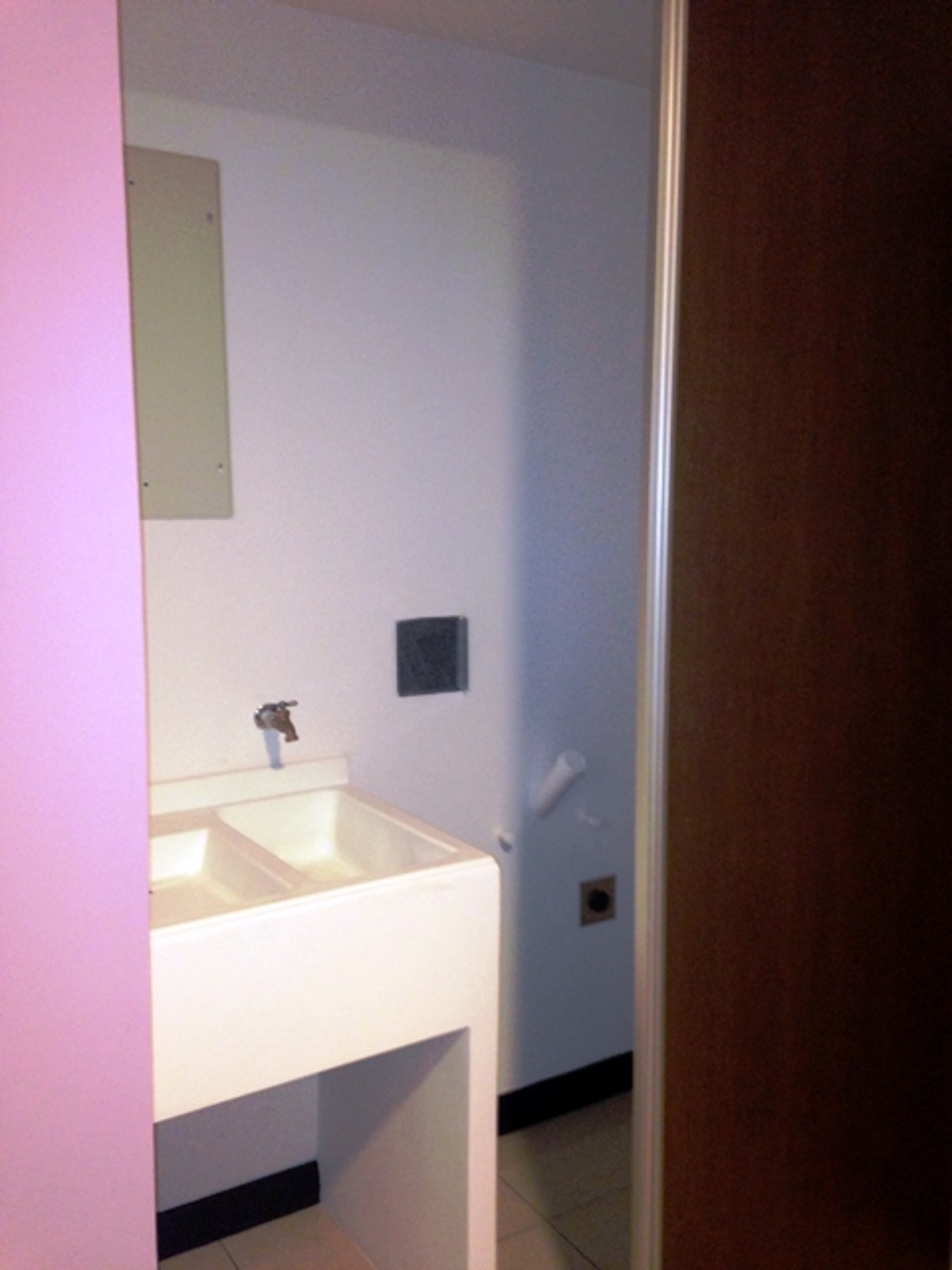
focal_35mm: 33
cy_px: 635
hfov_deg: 42.9
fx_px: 1210
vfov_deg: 55.4
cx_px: 476
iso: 160
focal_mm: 4.12
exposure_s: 1/20
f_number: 2.4
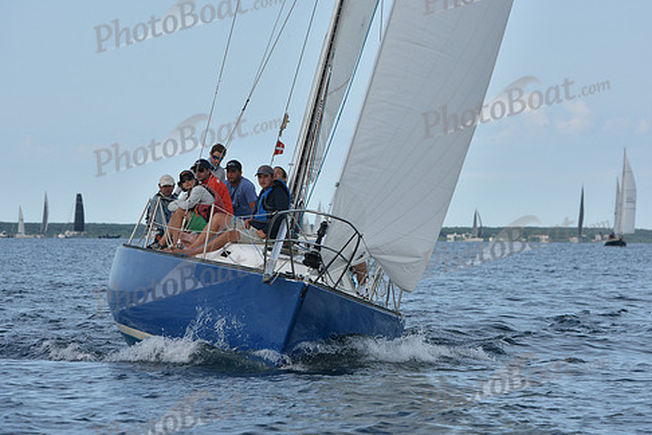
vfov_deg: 6.6
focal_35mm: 209
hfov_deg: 9.8
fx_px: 3785
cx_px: 353
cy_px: 193
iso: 320
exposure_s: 1/1000
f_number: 9
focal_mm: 175
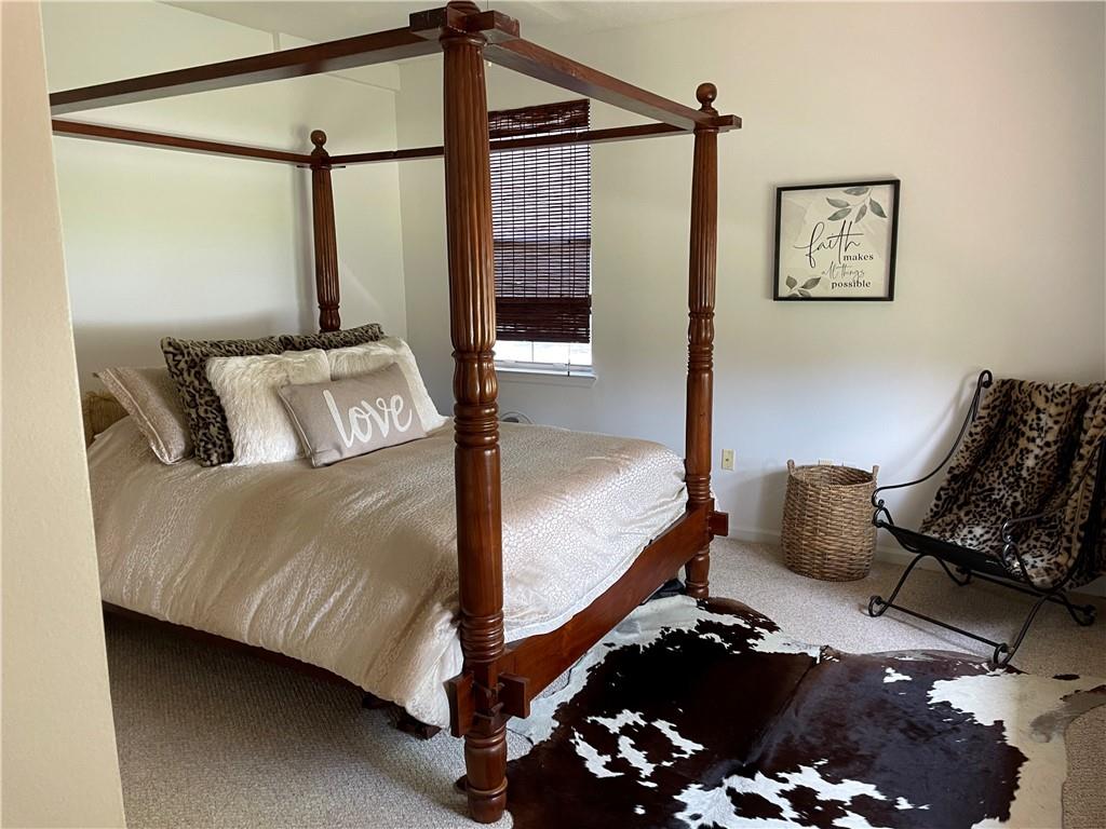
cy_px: 414
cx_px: 553
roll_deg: +1.1
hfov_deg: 67.3
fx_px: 831
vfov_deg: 53.1
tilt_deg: -10.6
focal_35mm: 26
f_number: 1.6
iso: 100
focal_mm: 4.2
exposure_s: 1/60
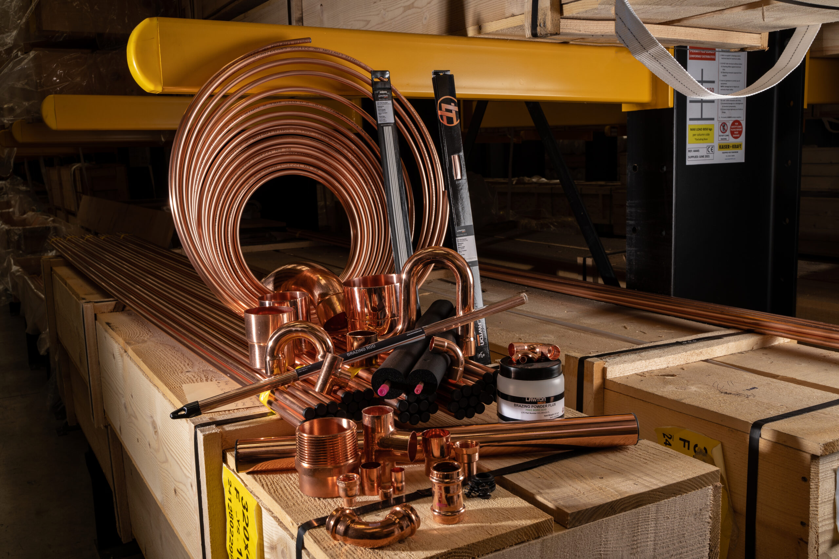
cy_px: 280
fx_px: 816
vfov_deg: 37.9
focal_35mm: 35
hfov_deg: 54.4
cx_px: 420
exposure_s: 1/30
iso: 100
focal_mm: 35
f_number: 13
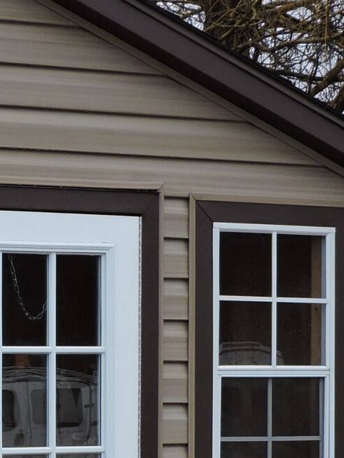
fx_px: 1814
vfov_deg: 14.3
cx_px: -259
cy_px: 394
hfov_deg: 10.3
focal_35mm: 137
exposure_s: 1/400
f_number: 3.3
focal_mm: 6.2
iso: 100
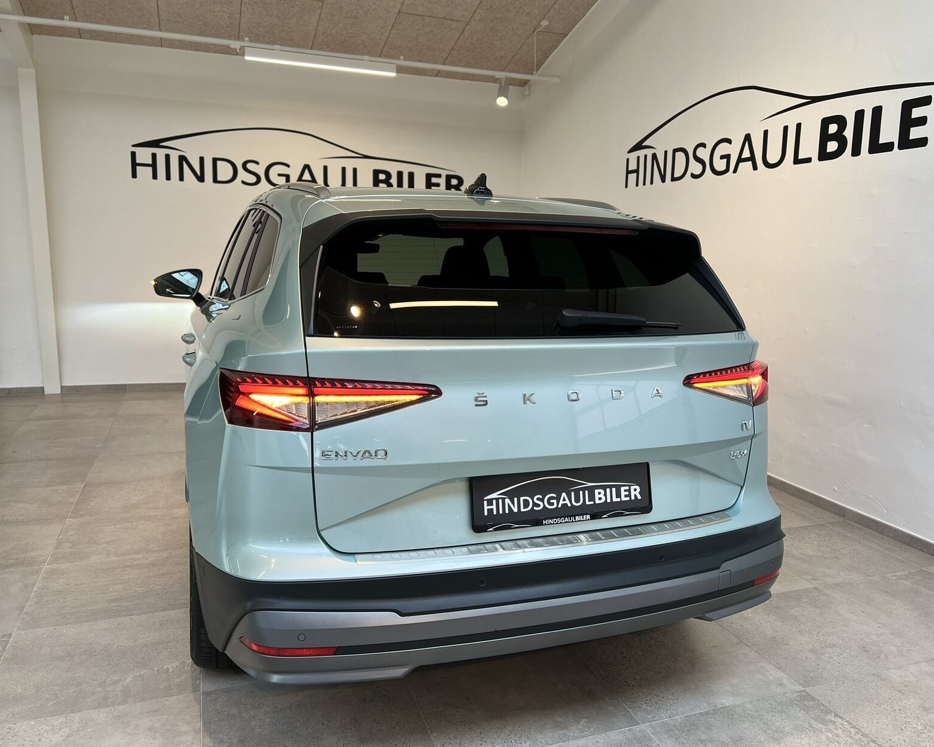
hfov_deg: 62.1
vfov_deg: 51.5
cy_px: 364
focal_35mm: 28
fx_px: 774
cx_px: 513
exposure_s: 1/120
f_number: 1.5
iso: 32
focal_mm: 5.7
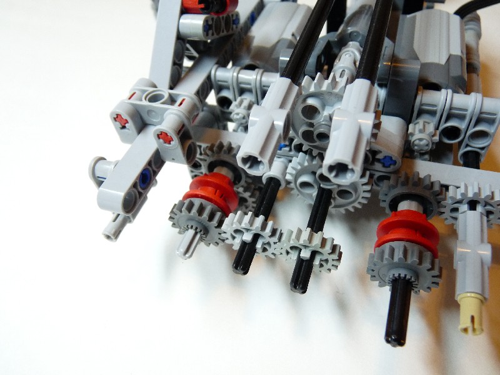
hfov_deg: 65.3
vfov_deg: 51.4
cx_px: 250
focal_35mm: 27
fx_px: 390
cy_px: 188
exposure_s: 1/30
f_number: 2.8
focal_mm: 4.8
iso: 250
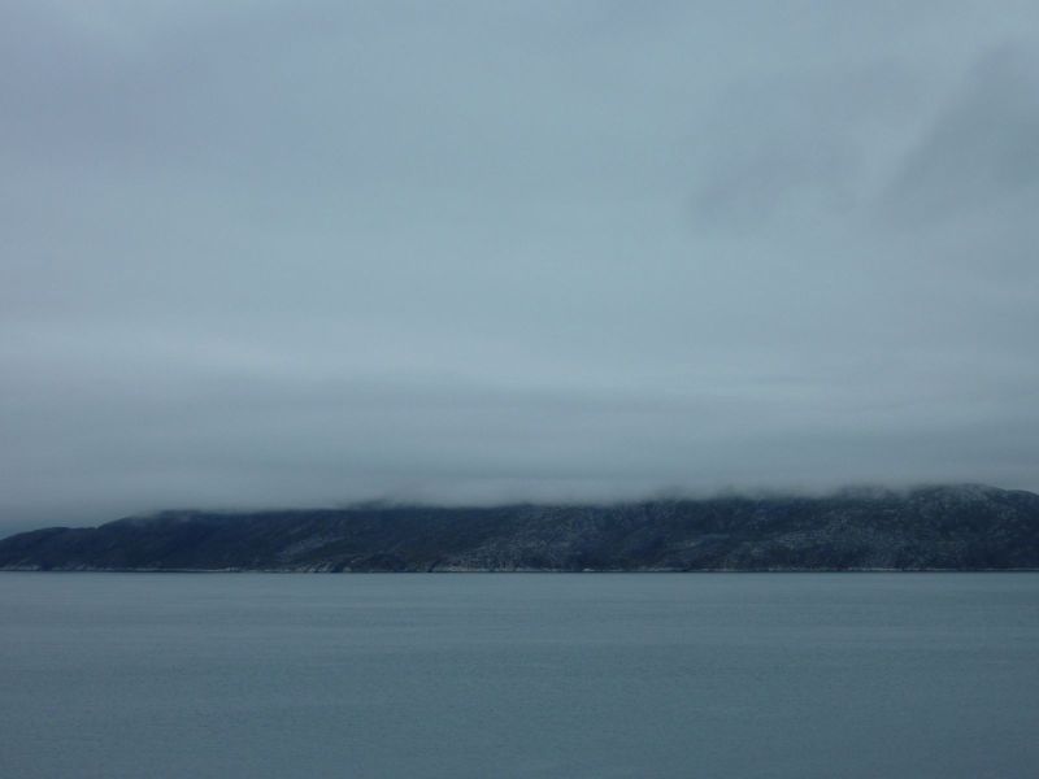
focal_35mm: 67
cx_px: 520
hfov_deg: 29.0
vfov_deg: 21.9
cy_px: 390
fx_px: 2011
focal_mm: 11
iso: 80
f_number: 5.6
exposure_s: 1/800
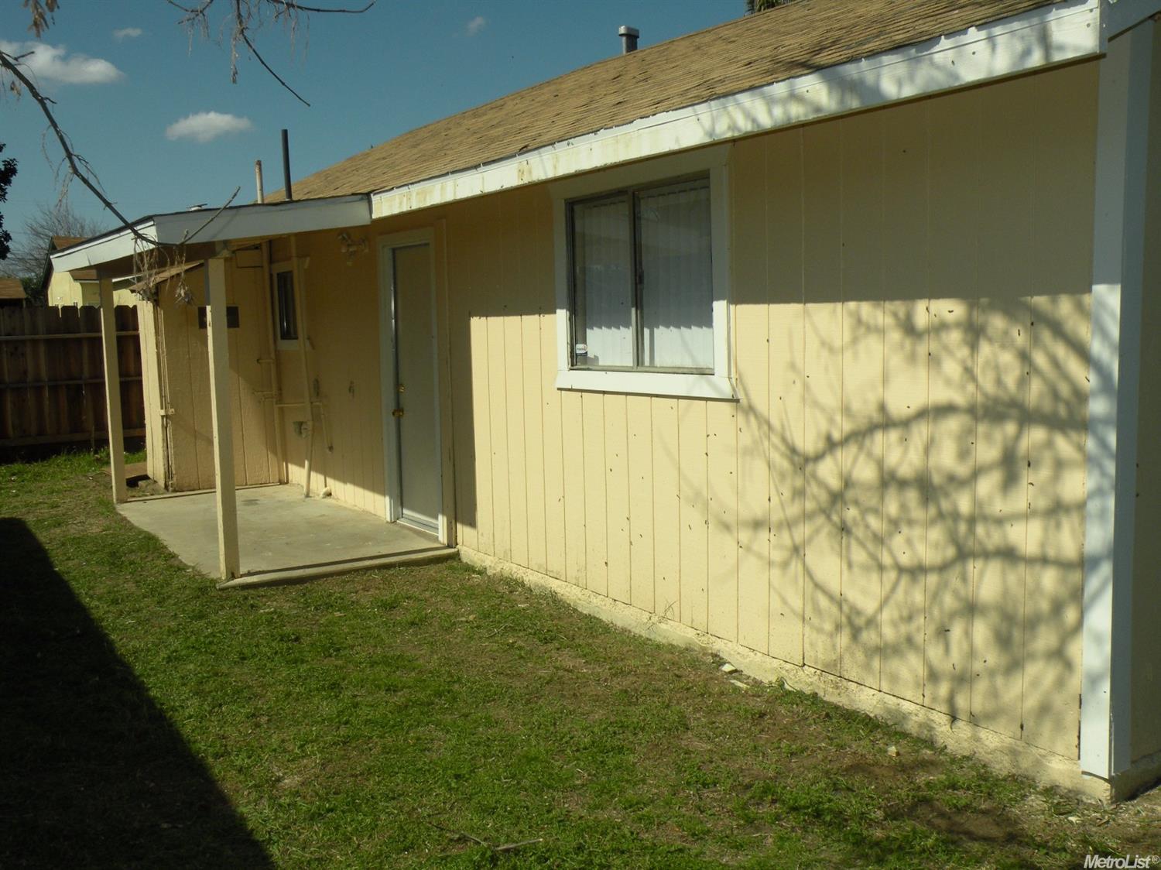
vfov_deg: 42.9
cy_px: 435
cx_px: 580
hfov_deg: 55.4
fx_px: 1106
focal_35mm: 33
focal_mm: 5.8
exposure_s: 1/823
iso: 94
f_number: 6.3
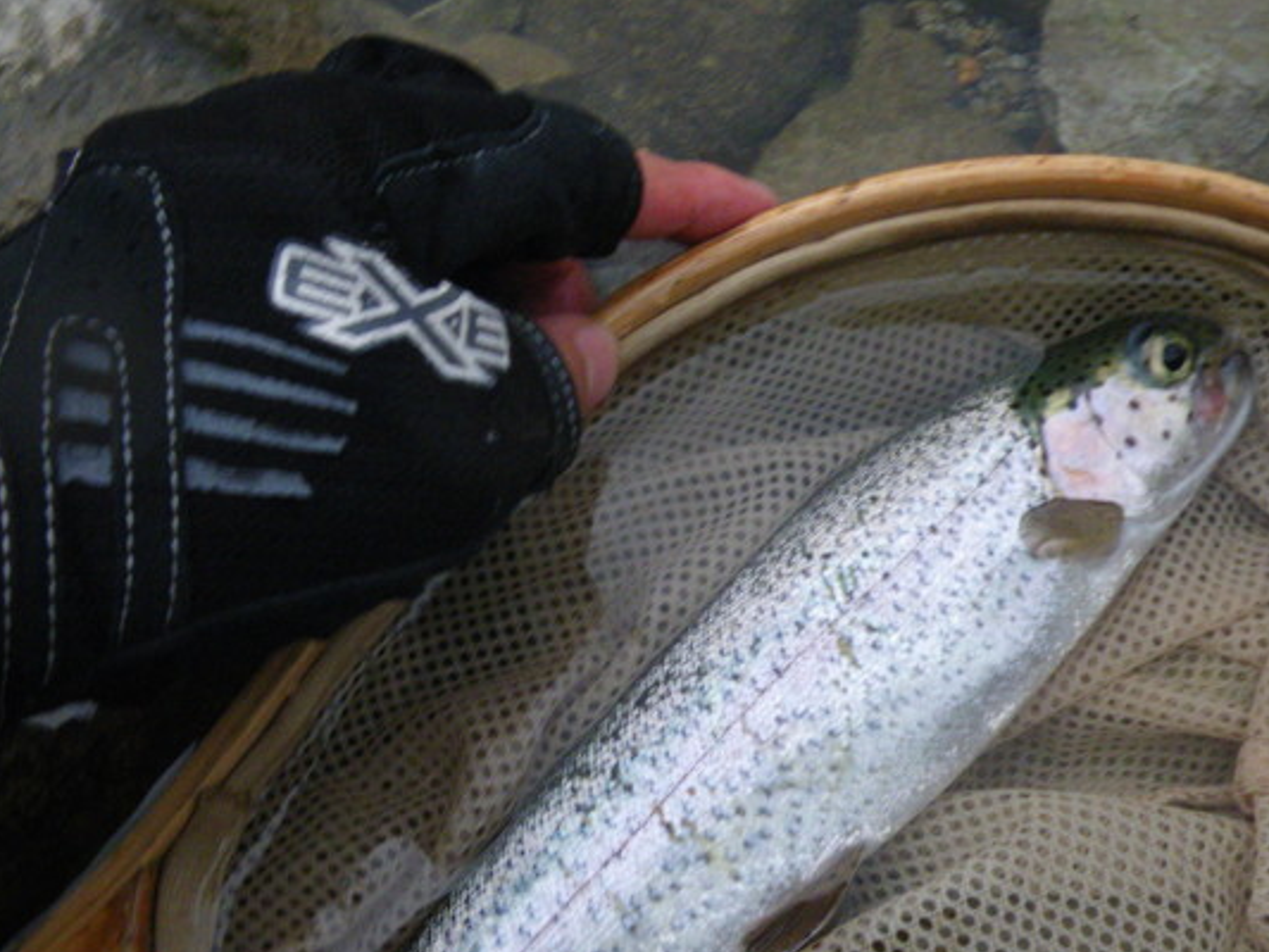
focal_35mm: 42
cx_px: 669
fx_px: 1540
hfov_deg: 44.8
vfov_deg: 33.9
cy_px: 671
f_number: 3.5
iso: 400
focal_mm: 5
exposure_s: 1/50
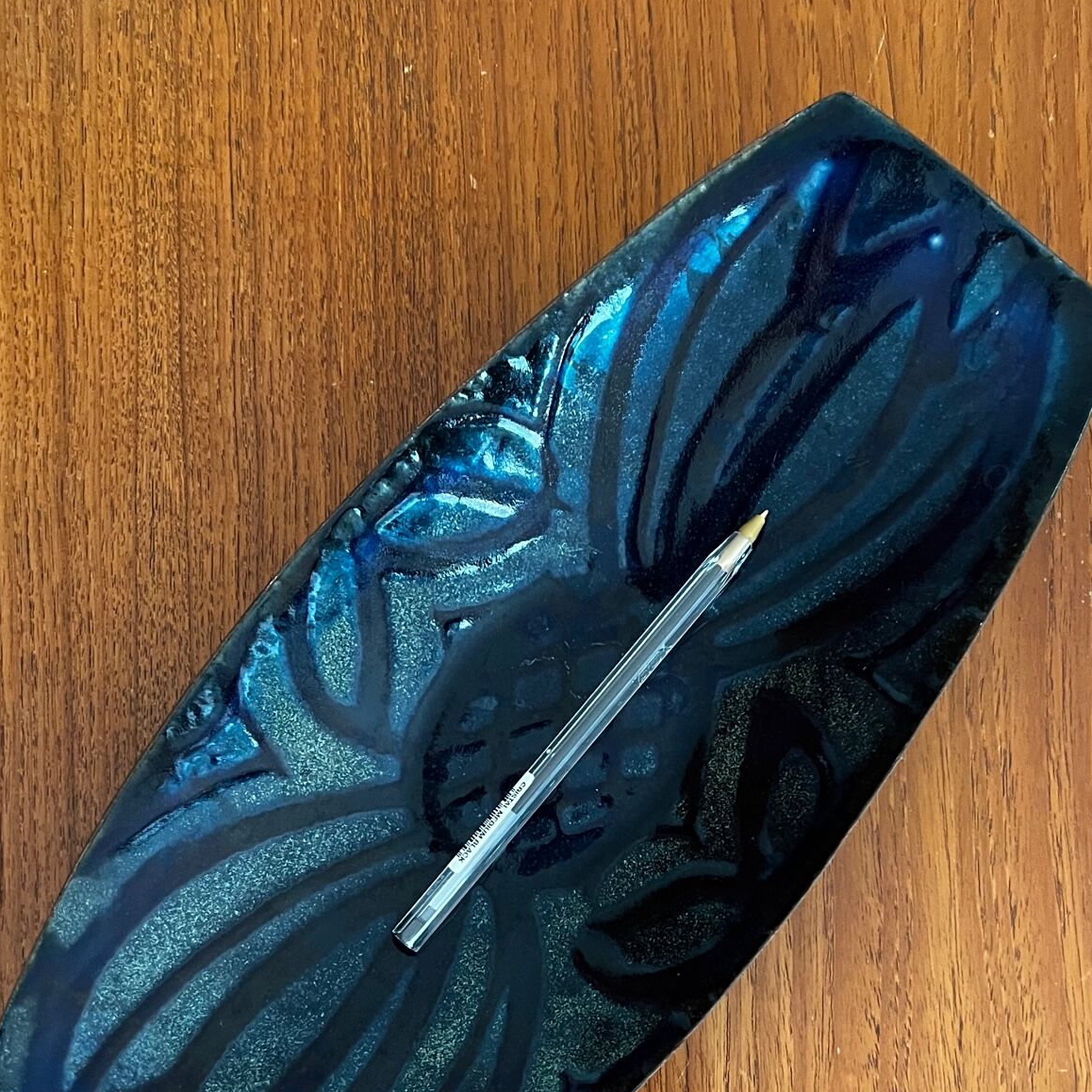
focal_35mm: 40
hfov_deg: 41.8
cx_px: 605
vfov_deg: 41.1
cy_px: 768
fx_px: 1428
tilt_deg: -86.1
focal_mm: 5.7
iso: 640
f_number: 1.5
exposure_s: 1/39
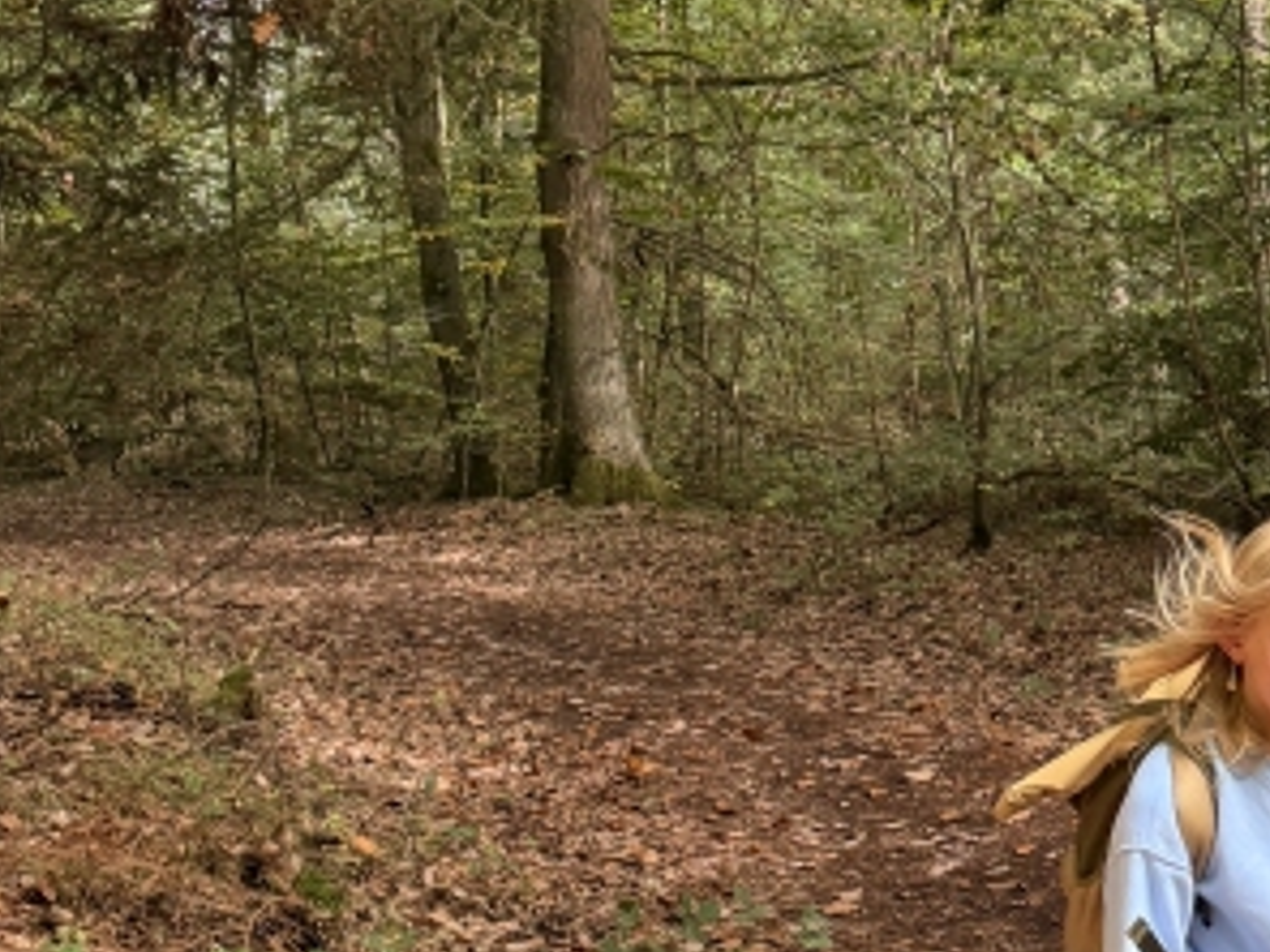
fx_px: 3045
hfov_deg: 21.8
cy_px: 510
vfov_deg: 17.8
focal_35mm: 83
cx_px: 1523
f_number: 1.78
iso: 100
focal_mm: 6.76
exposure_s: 1/194
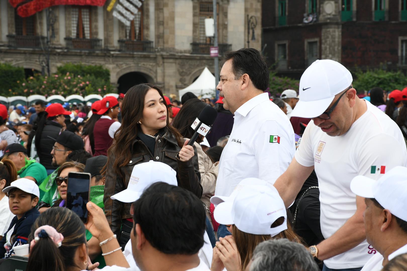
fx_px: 1436
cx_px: 204
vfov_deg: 10.8
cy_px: 136
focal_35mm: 127
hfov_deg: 16.1
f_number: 9
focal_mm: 85
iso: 200
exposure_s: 1/125
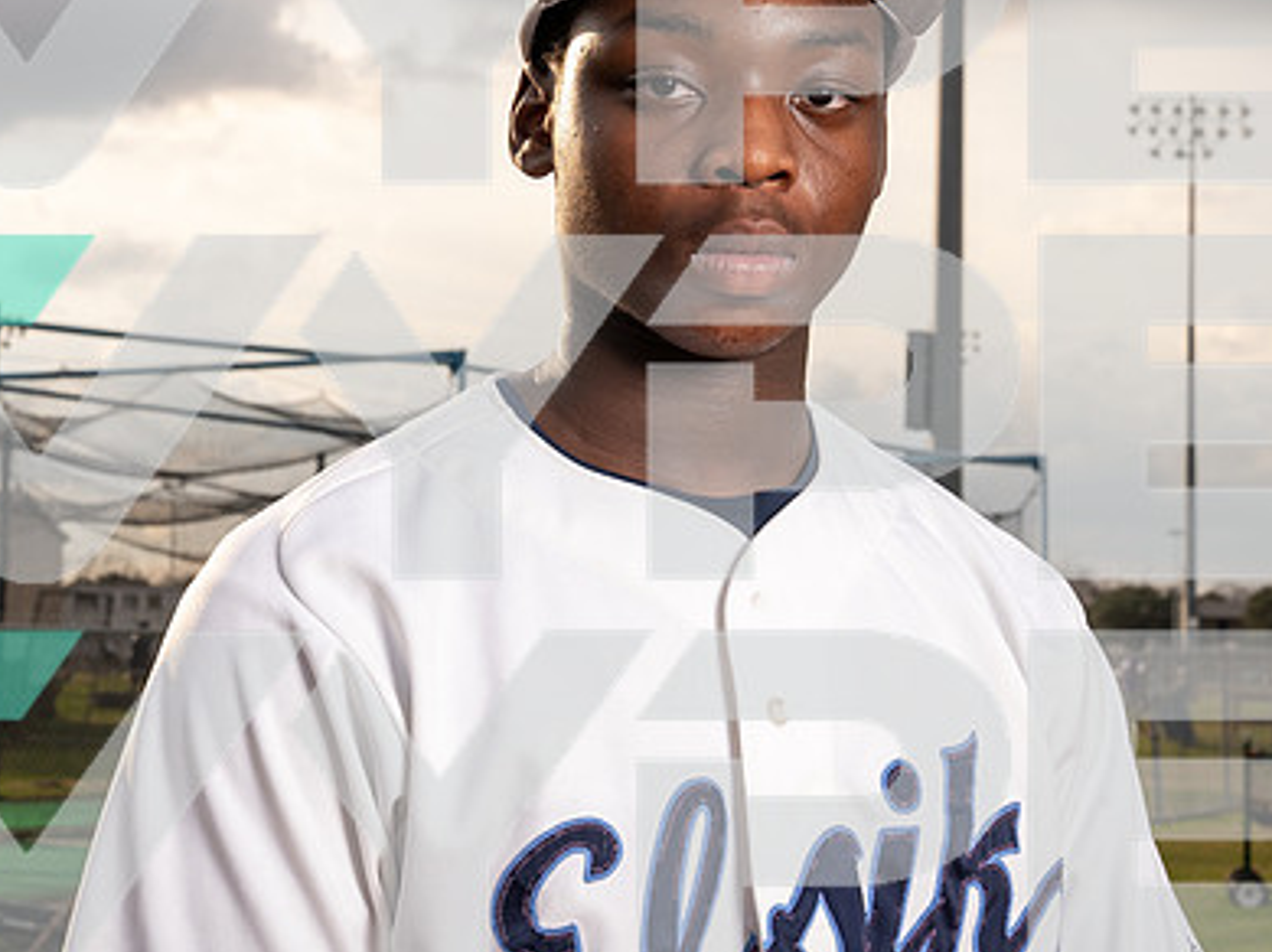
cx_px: 584
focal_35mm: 83
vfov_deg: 17.8
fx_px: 3048
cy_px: 409
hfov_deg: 23.6
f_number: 11
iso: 250
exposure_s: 1/250
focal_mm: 58
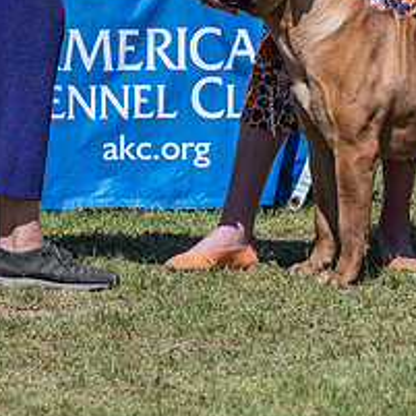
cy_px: -30
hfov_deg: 3.0
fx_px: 8076
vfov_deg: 2.9
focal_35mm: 594
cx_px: 312
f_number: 6.3
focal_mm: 191
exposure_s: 1/640
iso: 100
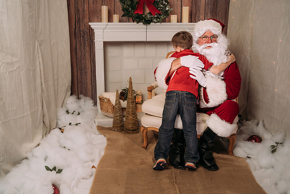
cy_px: 104
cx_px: 144
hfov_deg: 50.5
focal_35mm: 38
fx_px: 307
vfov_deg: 35.0
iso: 100
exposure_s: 1/100
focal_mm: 35
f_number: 5.6
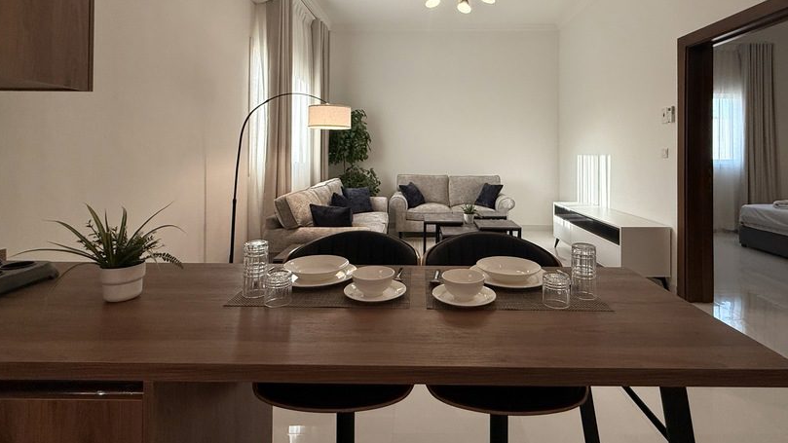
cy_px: 148
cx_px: 422
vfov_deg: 57.1
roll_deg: -0.5
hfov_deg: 89.4
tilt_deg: +0.7
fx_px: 397
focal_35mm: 19
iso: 320
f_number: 2.2
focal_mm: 2.22
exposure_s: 1/120
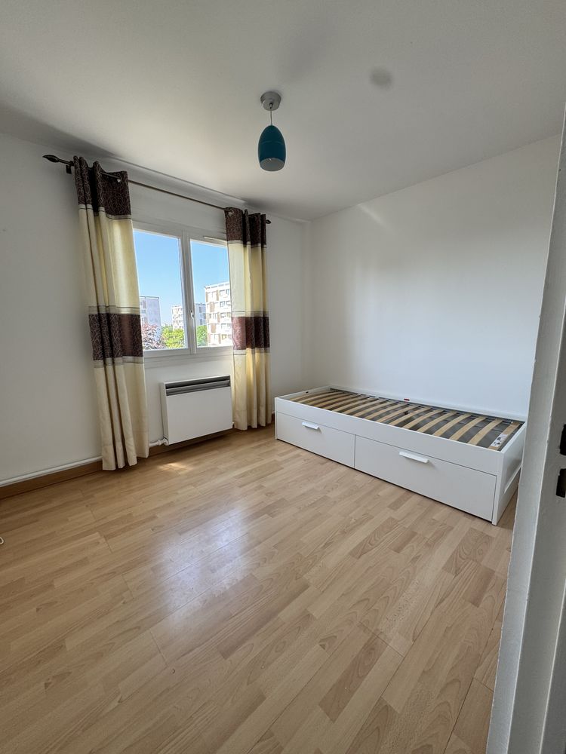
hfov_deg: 85.7
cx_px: 283
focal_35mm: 14
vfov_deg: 102.1
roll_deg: +1.2
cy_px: 377
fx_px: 305
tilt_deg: -9.2
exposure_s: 1/105
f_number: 2.2
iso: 40
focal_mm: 2.22
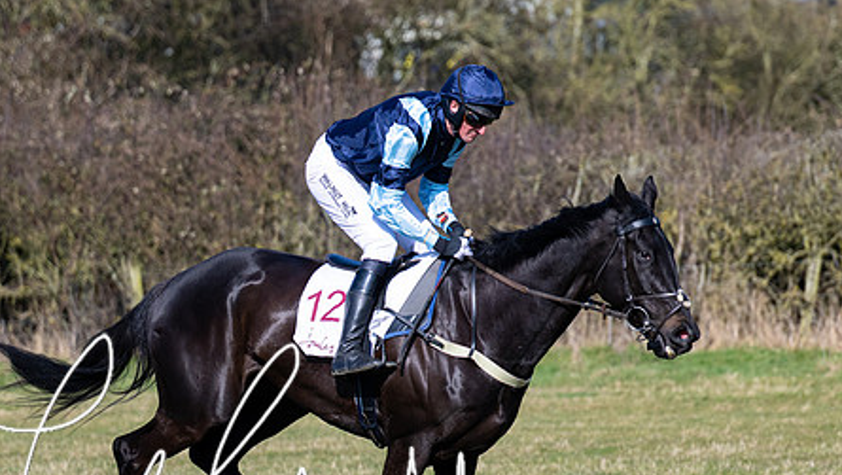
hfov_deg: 7.5
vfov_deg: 4.3
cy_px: 318
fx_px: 6390
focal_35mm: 286
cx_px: 302
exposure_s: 1/4000
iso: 200
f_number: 2.8
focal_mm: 120
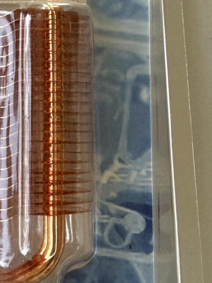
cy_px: 139
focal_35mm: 80
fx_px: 653
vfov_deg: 24.4
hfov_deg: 17.8
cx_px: -21
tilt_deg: -88.3
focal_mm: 2.22
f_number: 2.2
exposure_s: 1/99
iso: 40
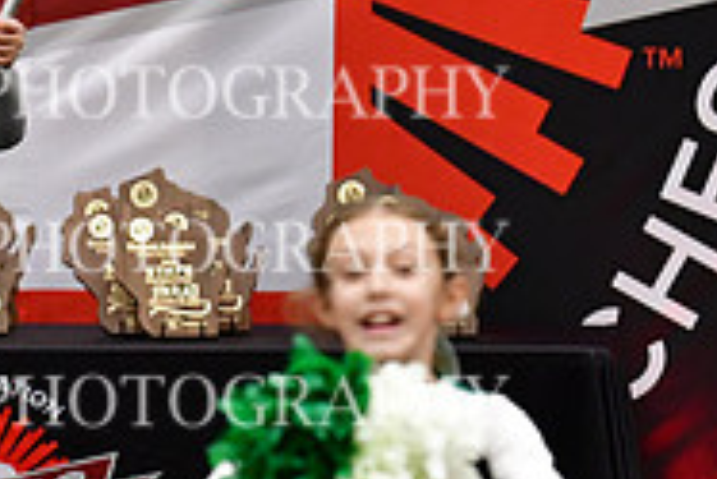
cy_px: 324
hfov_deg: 3.1
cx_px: -46
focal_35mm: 672
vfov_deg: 2.0
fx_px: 13394
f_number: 3.5
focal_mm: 145
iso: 4000
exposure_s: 1/500
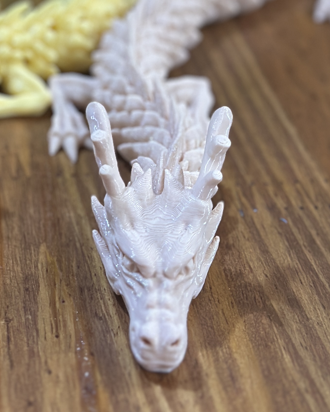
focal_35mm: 112
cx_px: -27
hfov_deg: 13.5
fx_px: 1368
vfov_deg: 16.8
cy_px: 12
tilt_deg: -29.4
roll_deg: -0.5
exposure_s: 1/50
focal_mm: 6.86
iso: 320
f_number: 1.78
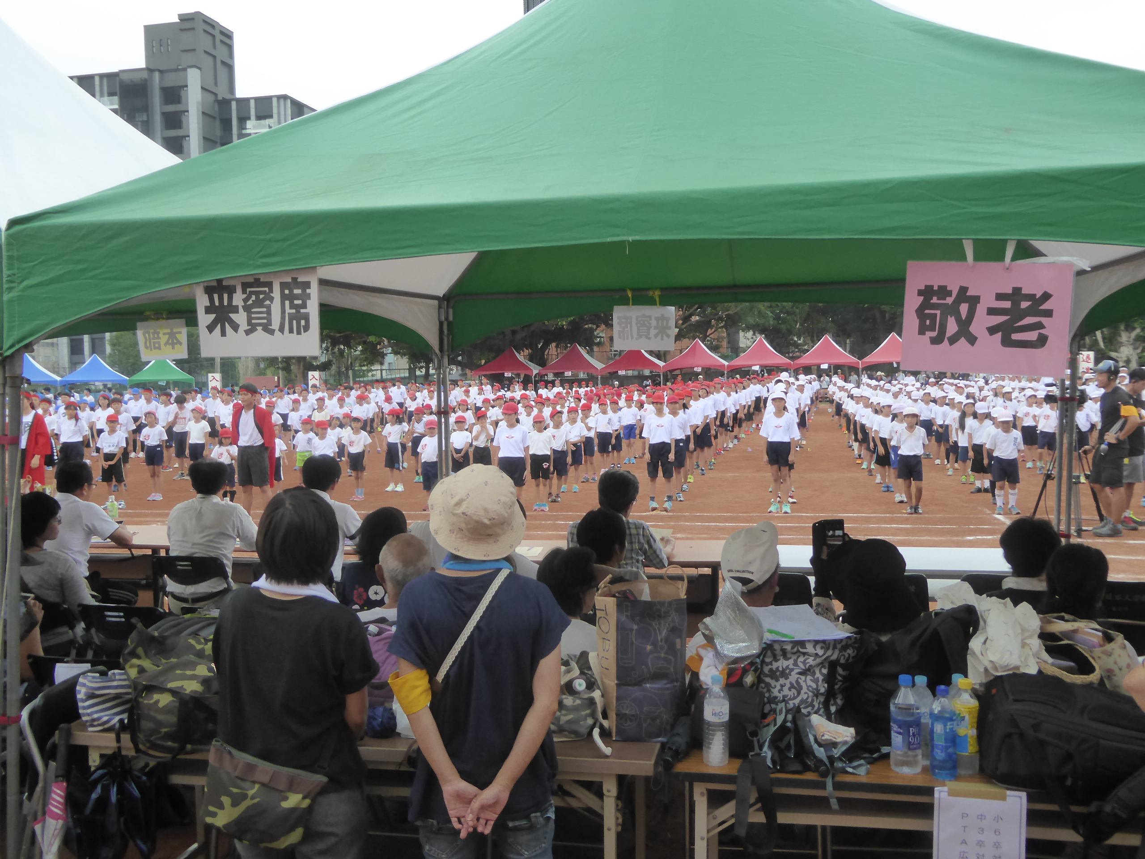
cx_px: 572
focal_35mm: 32
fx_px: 1058
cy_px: 430
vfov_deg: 44.2
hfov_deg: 56.8
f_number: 3.5
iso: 200
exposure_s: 1/100
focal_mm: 5.4
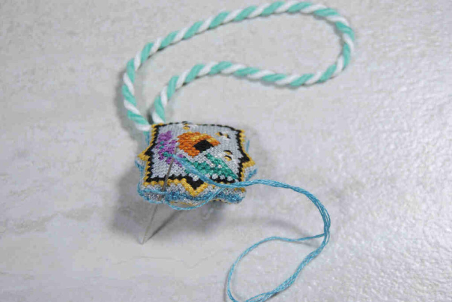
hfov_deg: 24.6
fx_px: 1037
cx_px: 226
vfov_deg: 16.6
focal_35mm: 82
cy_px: 151
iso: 200
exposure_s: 1/30
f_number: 6.3
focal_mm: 55
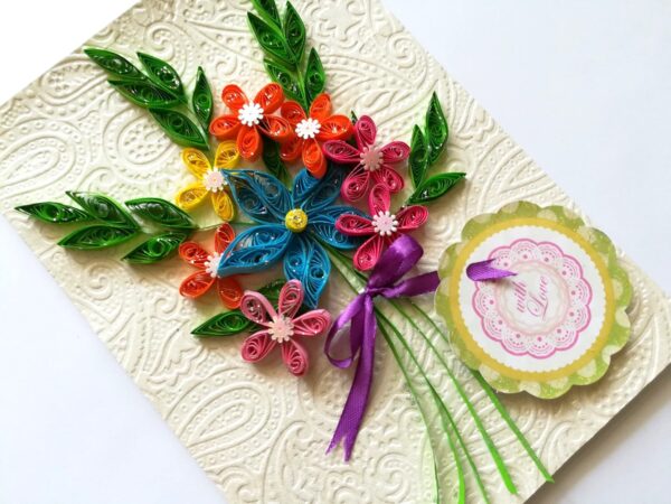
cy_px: 252
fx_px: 504
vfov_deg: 53.1
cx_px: 336
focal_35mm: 26
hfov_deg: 67.3
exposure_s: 1/50
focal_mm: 3.83
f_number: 2.2
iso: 100
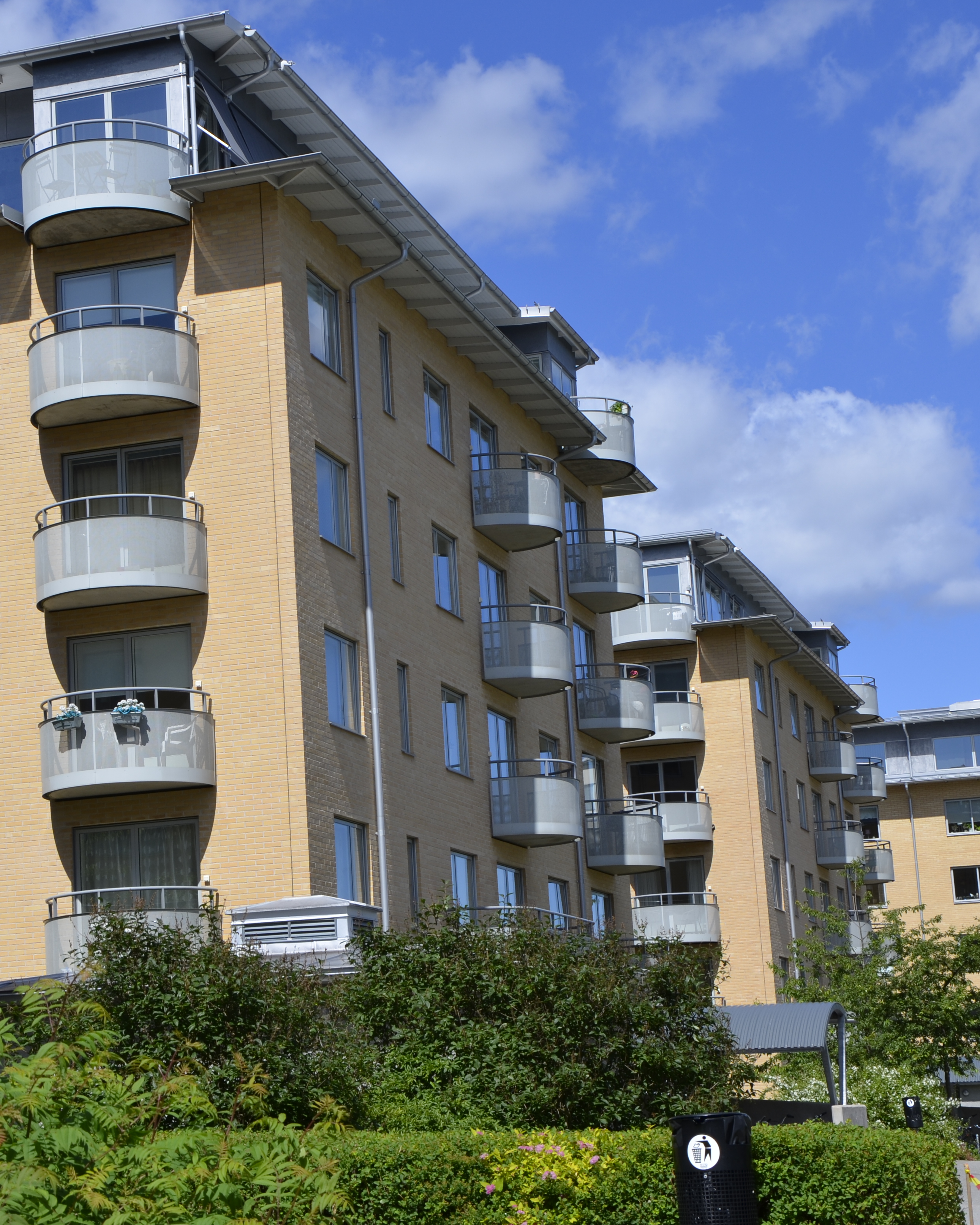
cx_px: 303
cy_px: 612
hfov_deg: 20.9
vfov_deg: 26.1
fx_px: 2647
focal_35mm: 73
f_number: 8
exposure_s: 1/250
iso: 100
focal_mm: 34
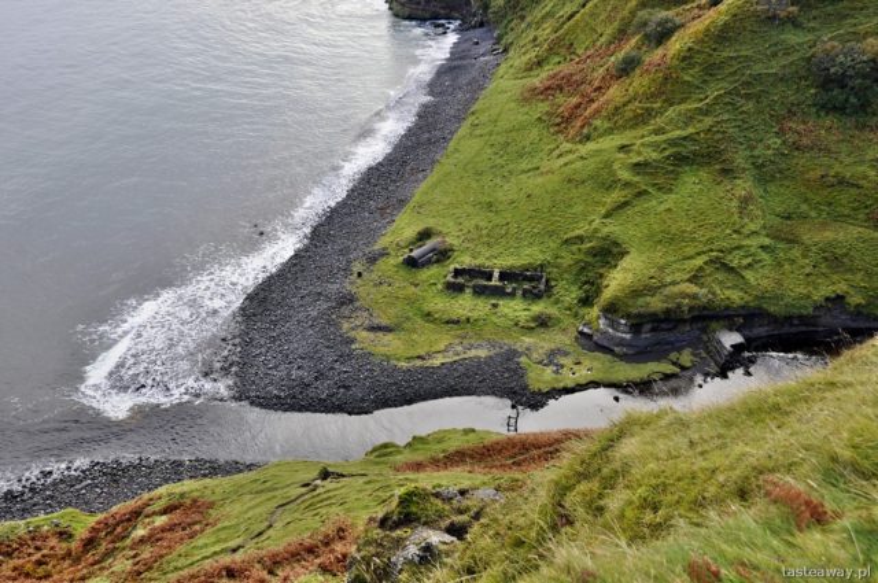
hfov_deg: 46.5
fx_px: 1023
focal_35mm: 42
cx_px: 439
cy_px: 292
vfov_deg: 31.8
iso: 200
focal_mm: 28
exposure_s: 1/200
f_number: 5.6
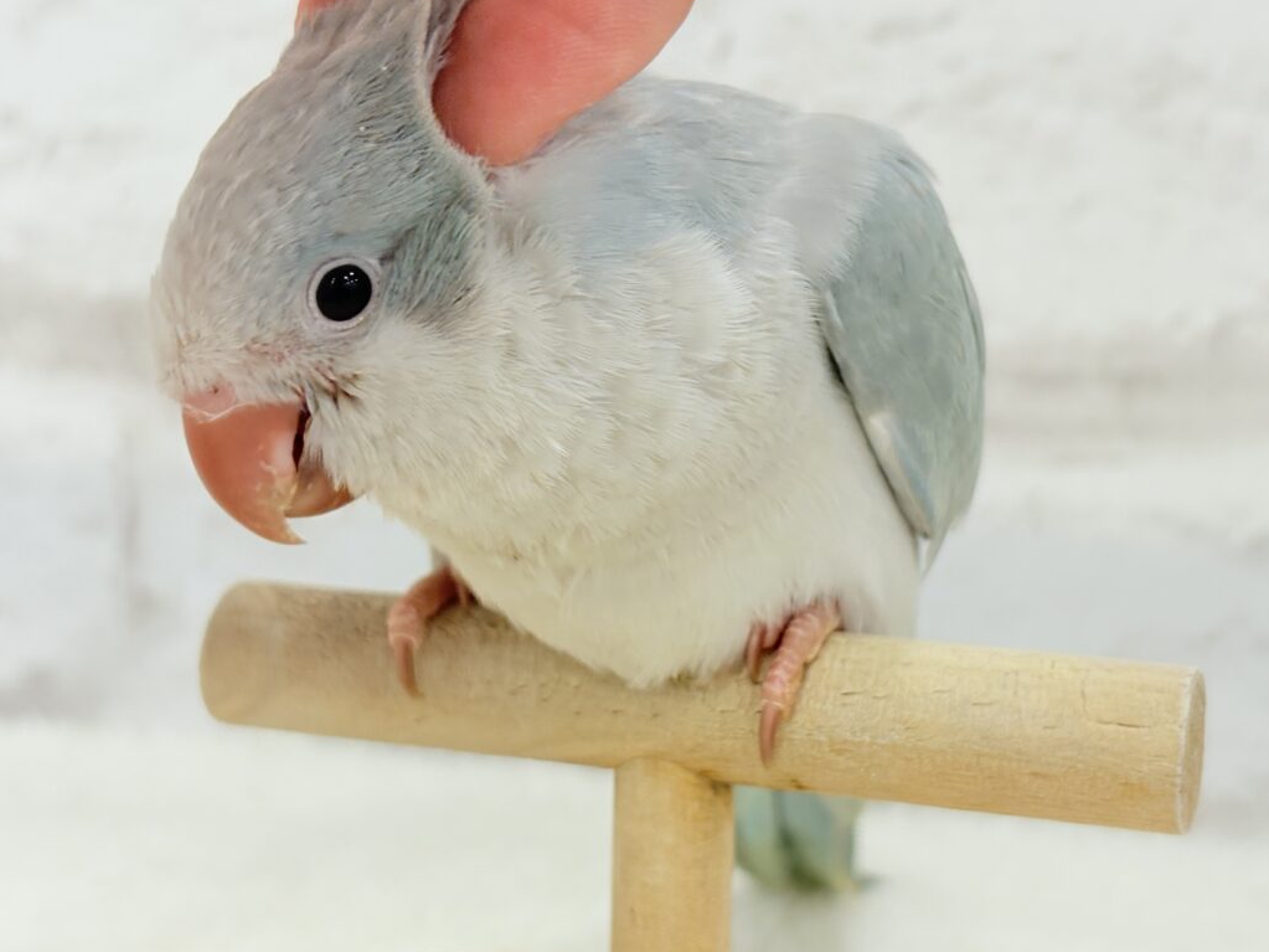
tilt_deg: -7.3
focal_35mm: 61
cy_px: 460
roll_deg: -0.7
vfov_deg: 24.0
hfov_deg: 31.7
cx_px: 662
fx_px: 2236
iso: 80
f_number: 1.6
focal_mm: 5.96
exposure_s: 1/100
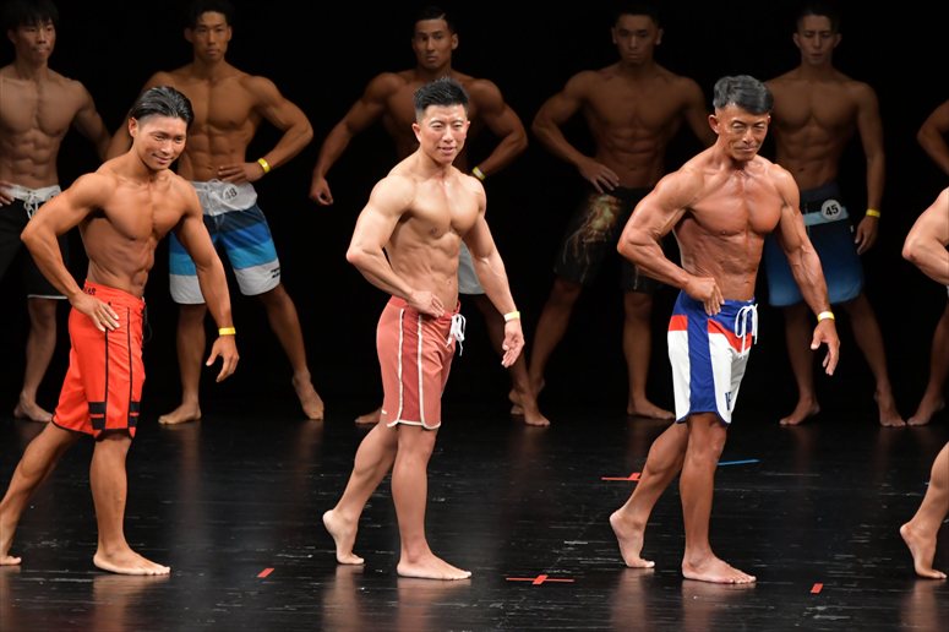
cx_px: 474
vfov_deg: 4.8
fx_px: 7509
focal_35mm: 285
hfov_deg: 7.2
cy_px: 316
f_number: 5.6
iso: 3200
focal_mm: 190
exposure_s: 1/400
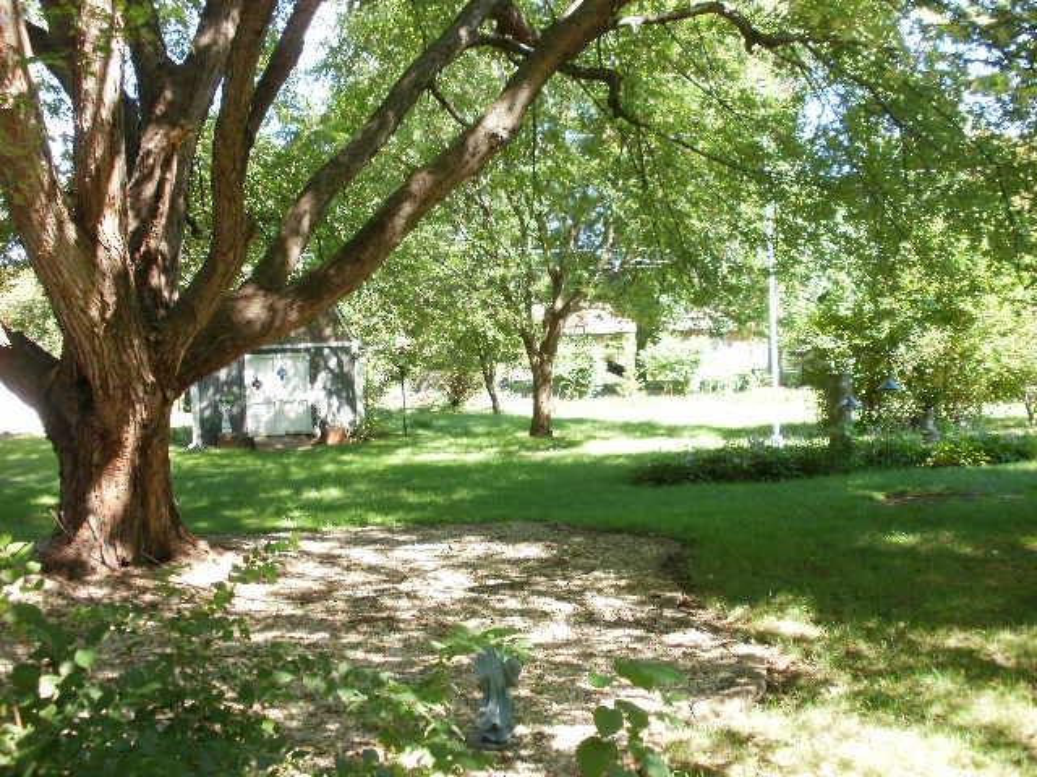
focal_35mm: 36
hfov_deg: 51.4
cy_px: 388
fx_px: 1078
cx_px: 518
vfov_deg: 39.7
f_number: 3.5
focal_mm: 6.3
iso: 100
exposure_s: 1/60
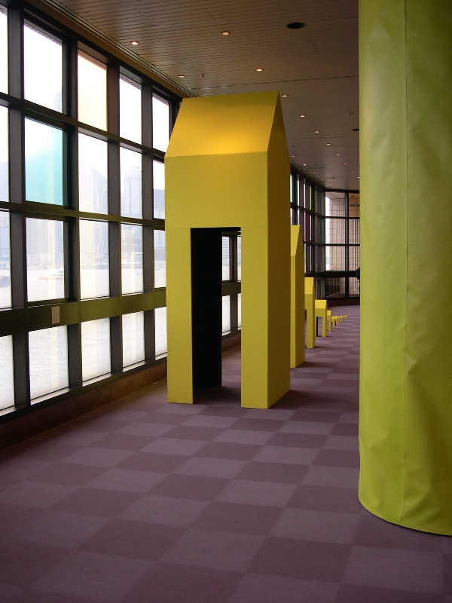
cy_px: 302
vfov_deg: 49.0
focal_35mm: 38
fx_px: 662
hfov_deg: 37.7
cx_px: 226
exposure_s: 1/37.1
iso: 100
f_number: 2.8
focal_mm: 8
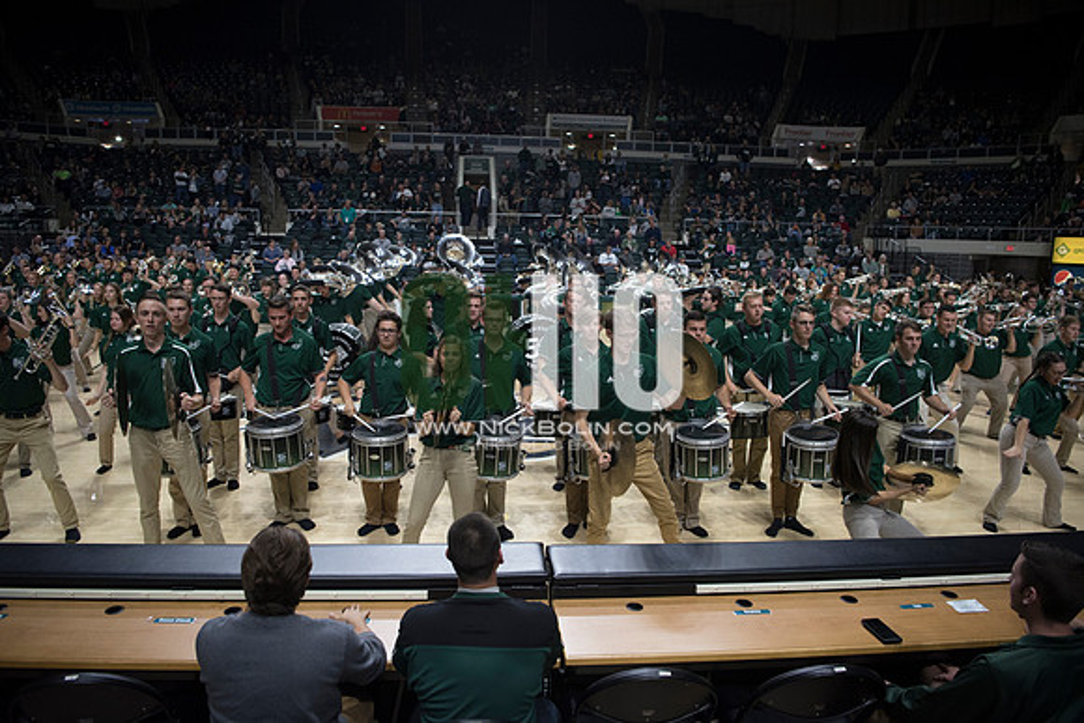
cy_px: 362
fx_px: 723
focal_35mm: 24
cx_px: 542
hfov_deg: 73.7
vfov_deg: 53.2
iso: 2000
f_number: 2.8
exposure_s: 1/1000
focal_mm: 24
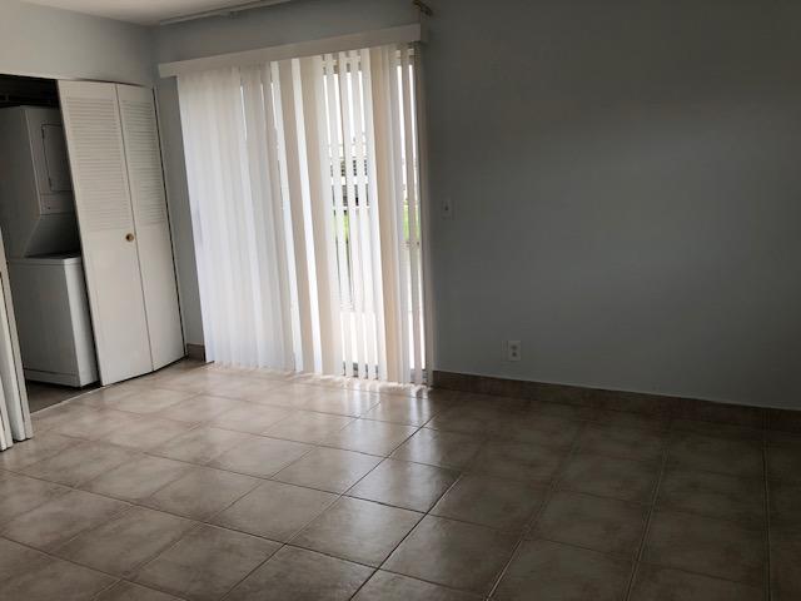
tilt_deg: -12.1
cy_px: 300
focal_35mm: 28
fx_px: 648
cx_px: 400
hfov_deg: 63.4
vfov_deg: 49.7
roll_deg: +2.9
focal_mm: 3.99
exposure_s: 1/390
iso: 20
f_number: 1.8
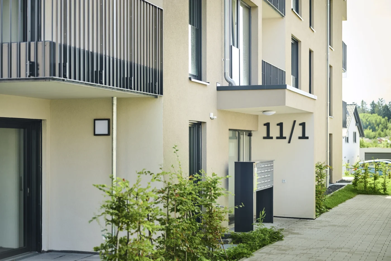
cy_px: 130
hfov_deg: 32.4
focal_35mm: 62
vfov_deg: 21.9
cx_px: 196
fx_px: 673
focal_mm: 62
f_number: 2.5
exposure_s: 1/125
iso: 64
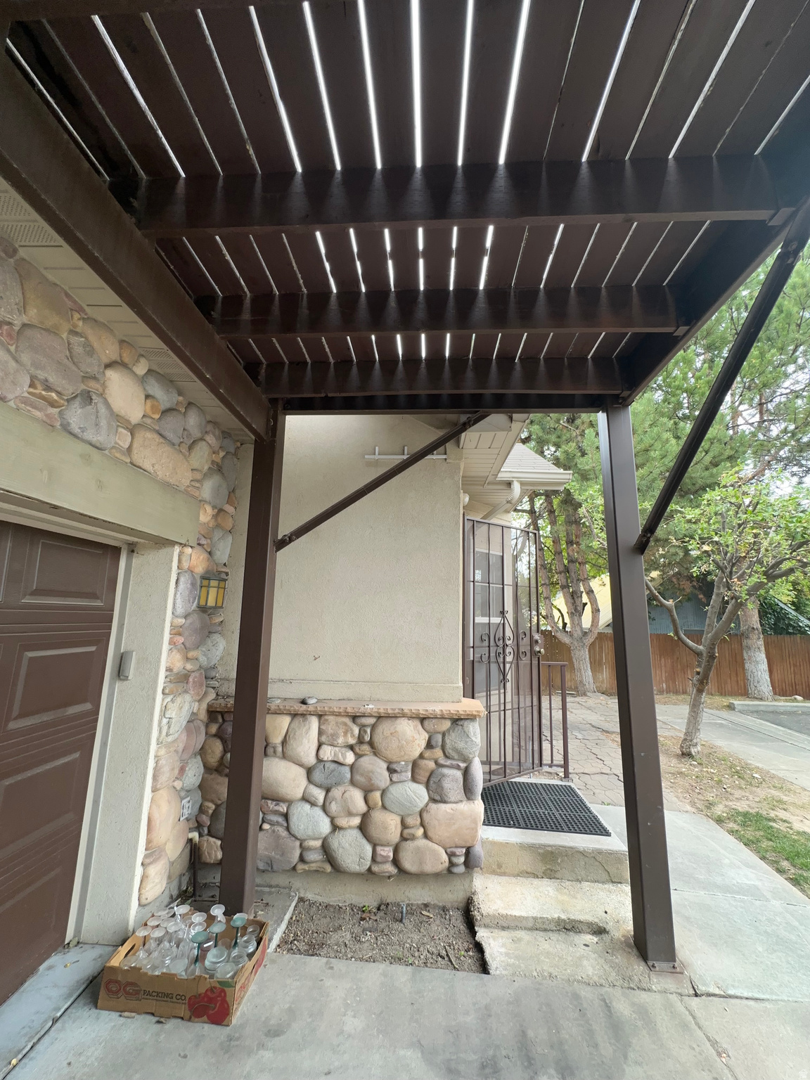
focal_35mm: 14
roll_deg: -1.6
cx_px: 405
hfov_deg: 85.7
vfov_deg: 102.1
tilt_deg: +11.2
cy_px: 540
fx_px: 437
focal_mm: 2.22
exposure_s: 1/99
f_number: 2.2
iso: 40
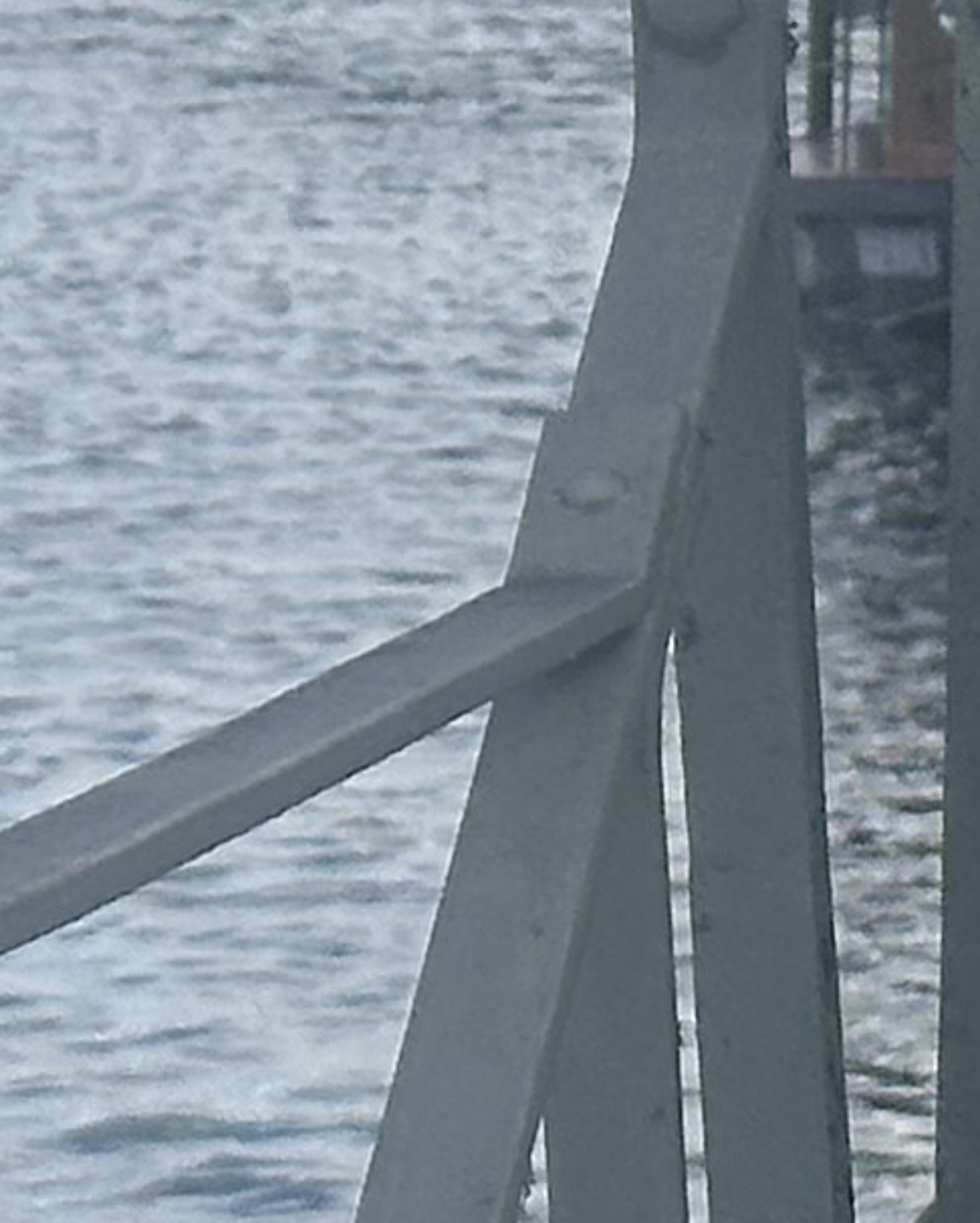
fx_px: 11270
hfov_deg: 5.0
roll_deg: +0.7
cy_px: -10
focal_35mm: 311
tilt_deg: -2.5
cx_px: 417
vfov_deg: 6.2
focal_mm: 6.86
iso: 64
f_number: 1.78
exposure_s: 1/3472
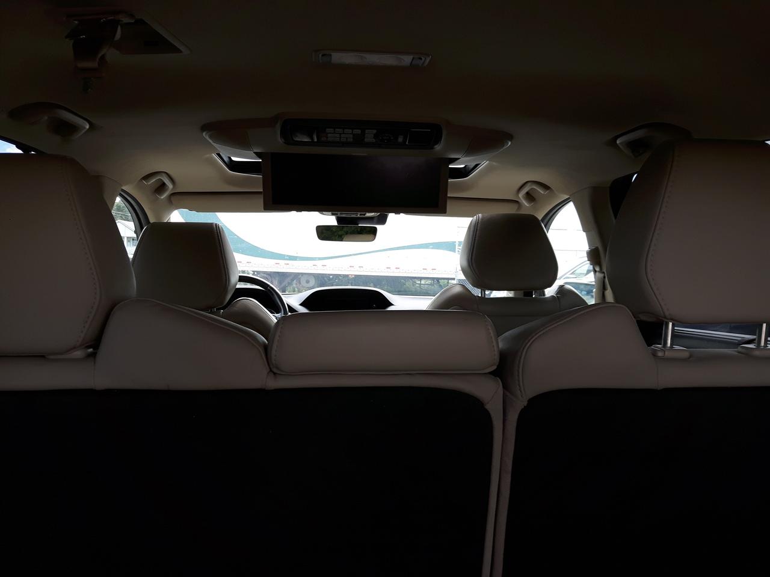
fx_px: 690
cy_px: 288
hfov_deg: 58.4
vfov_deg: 45.4
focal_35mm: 31
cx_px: 385
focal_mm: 3.7
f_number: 1.9
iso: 50
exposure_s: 1/100
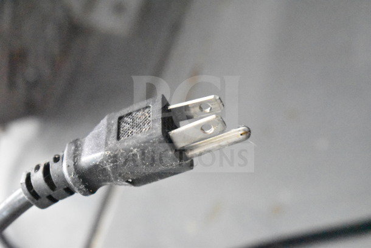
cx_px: 186
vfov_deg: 16.6
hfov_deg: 24.6
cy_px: 124
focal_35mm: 82
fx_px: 850
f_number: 5.6
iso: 25600
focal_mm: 55
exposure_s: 1/25
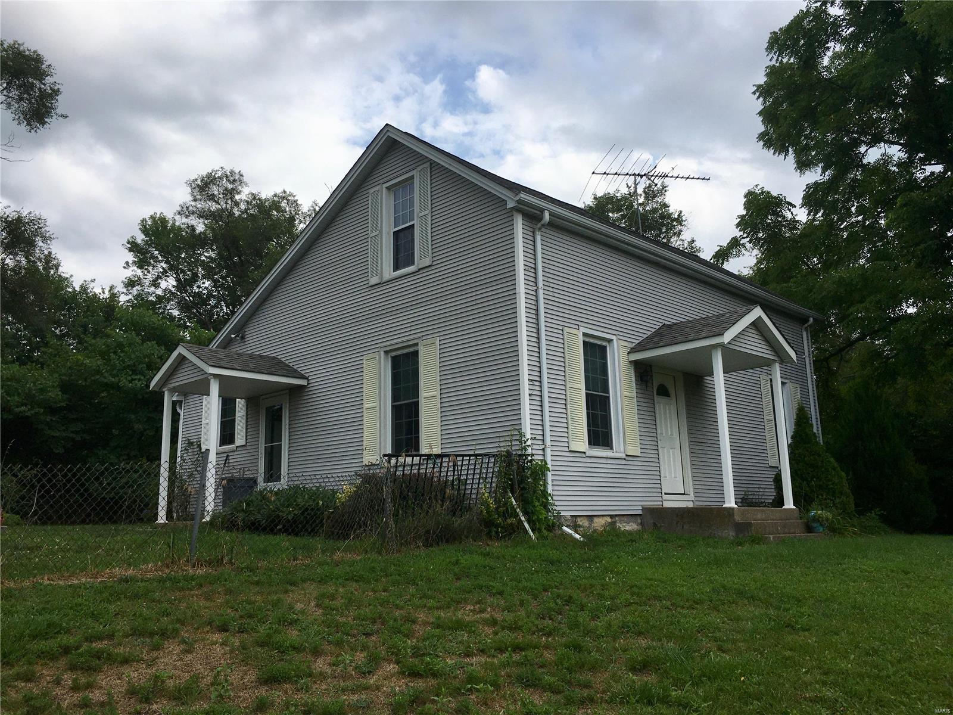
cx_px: 476
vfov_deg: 48.2
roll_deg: +1.2
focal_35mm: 29
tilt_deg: +11.1
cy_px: 358
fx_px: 798
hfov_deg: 61.7
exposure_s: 1/2331
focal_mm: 4.15
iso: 25
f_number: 2.2
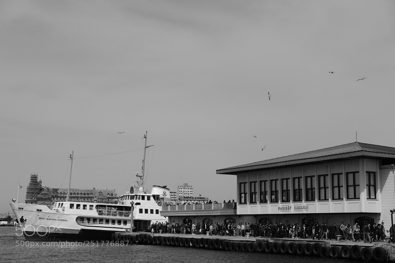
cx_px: 198
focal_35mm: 53
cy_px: 132
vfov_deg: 25.5
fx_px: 581
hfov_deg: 37.5
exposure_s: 1/1800
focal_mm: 35
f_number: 6.4
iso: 200
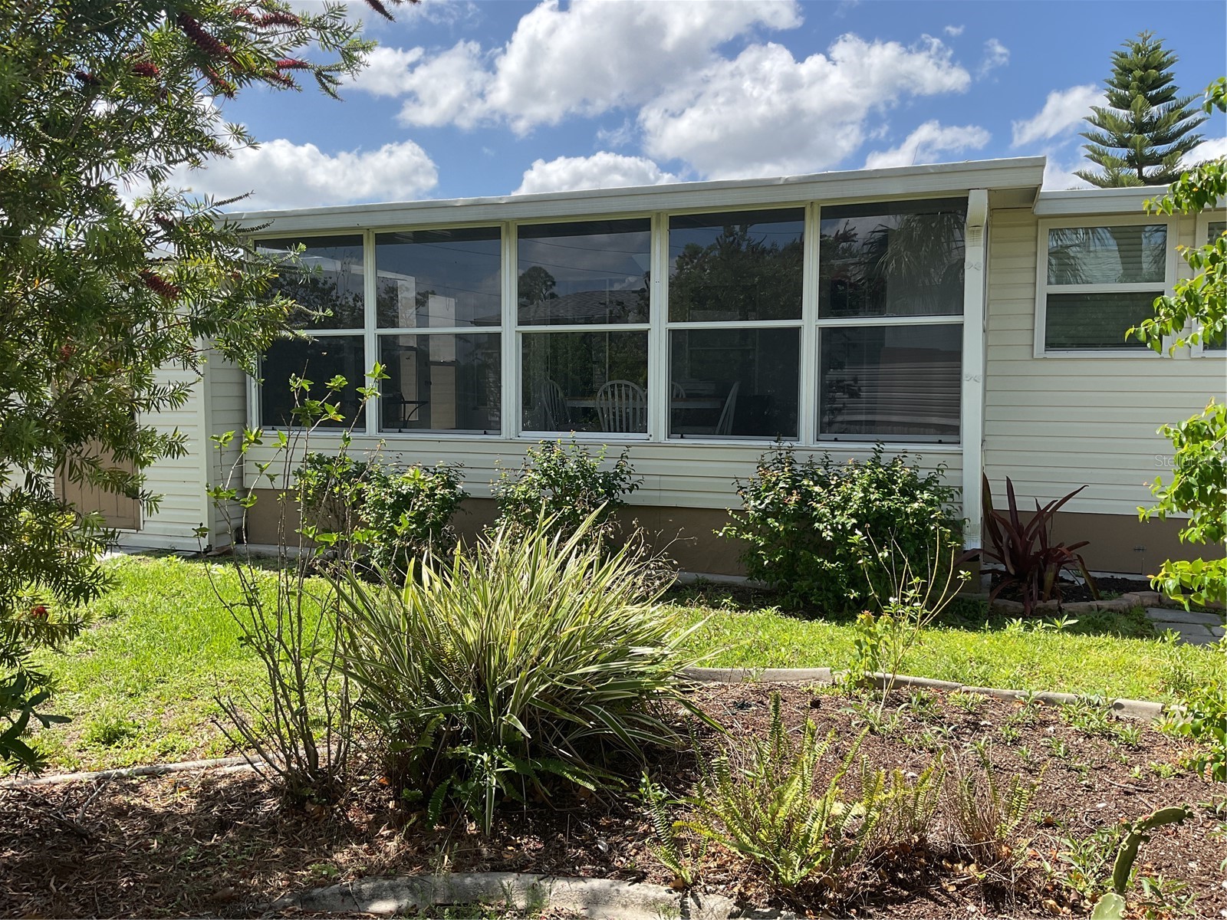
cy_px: 460
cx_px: 614
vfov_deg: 48.2
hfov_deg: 61.7
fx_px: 1028
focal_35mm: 29
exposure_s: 1/1250
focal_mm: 3
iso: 16
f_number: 1.8
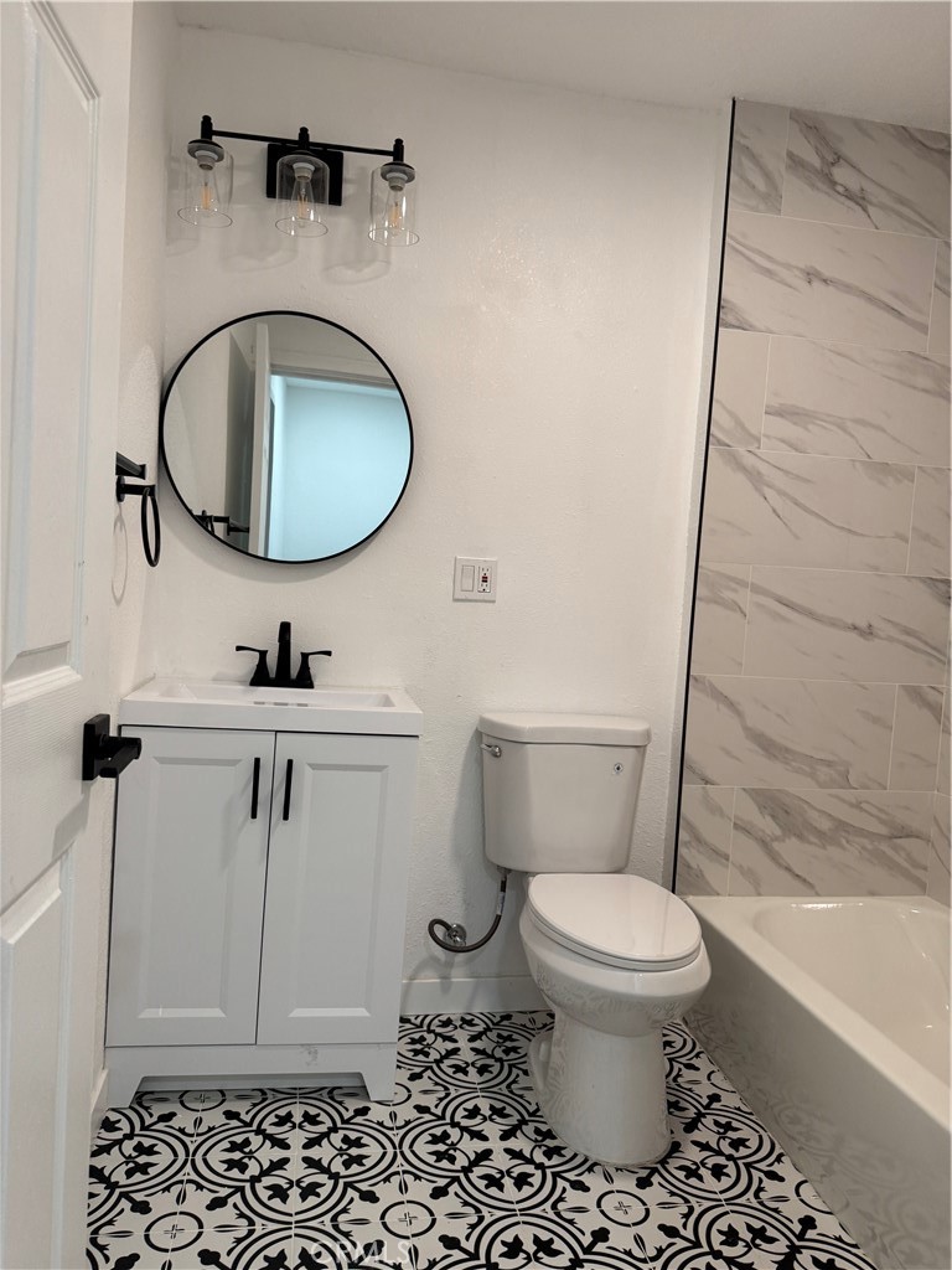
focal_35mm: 24
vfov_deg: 71.6
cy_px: 635
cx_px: 476
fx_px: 880
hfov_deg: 56.8
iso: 160
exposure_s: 1/120
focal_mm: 6.76
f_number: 1.78
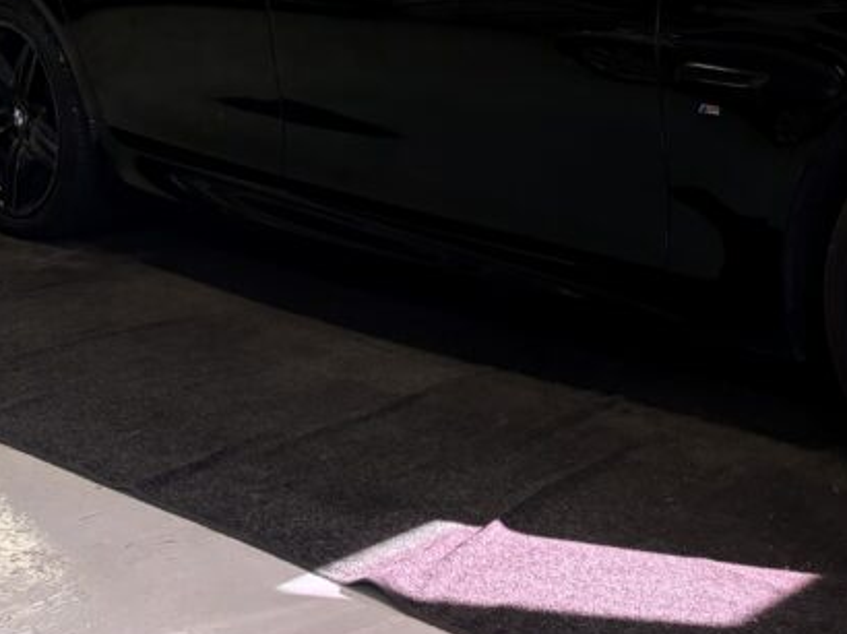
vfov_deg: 22.2
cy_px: 99
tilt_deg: -10.2
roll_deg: +0.2
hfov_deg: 28.1
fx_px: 1590
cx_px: 839
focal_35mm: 65
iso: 125
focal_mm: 5.96
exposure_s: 1/50
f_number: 1.6
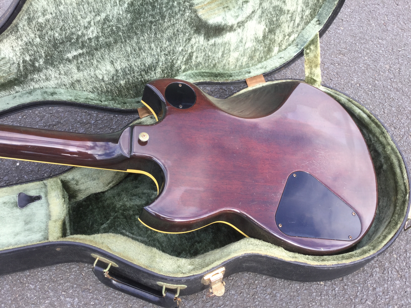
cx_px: 206
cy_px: 154
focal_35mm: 31
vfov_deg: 45.4
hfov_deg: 58.4
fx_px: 368
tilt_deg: -60.5
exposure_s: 1/195
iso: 25
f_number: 2.4
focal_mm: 3.3
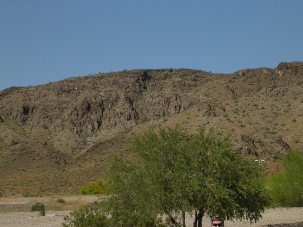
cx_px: 152
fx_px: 1007
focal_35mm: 115
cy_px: 114
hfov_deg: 17.1
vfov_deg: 12.9
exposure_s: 1/688
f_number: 4.9
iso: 50
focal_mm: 17.4
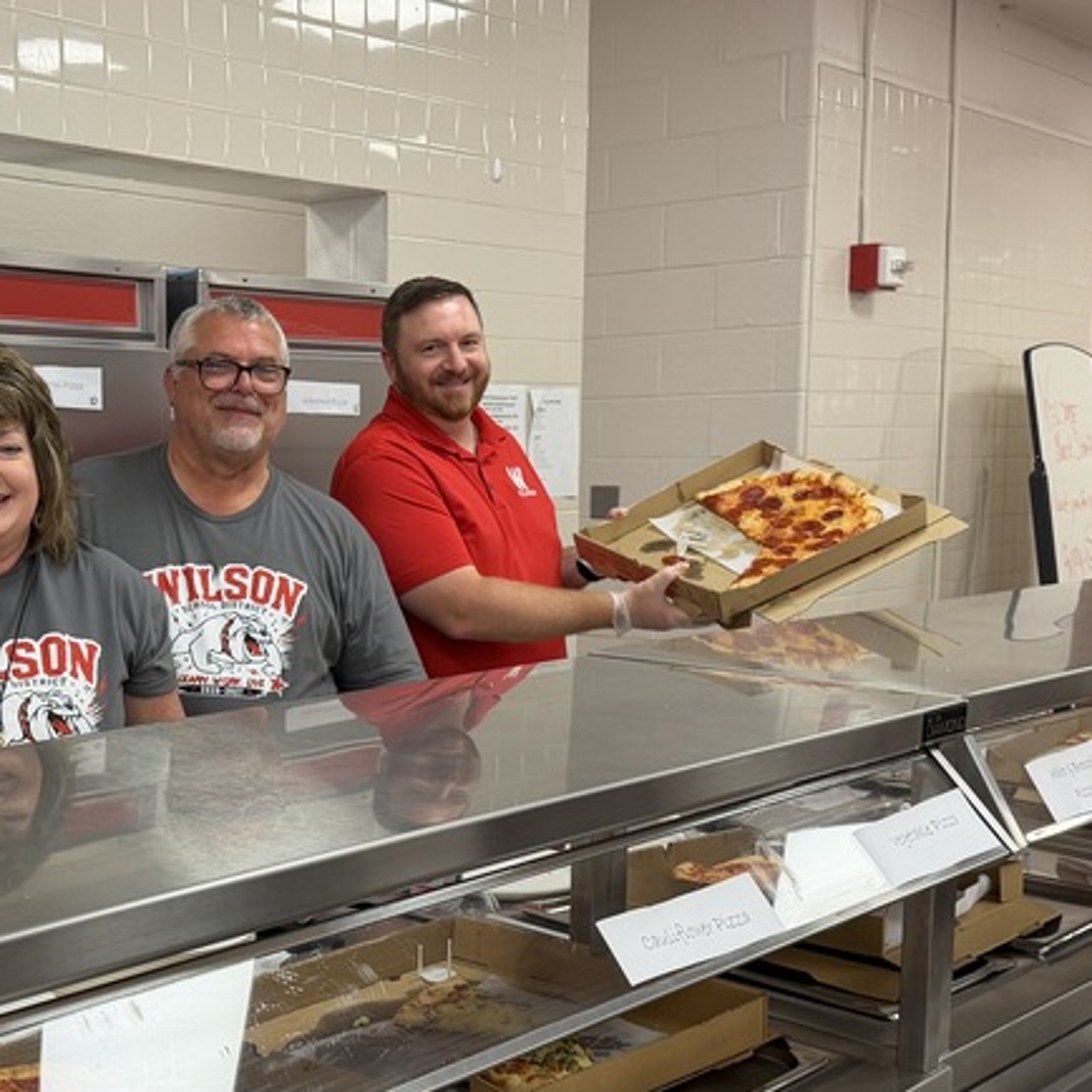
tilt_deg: -6.7
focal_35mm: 50
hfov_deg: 33.4
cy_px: 632
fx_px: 1785
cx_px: 279
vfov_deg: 34.0
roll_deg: +0.2
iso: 125
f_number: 1.78
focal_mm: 6.76
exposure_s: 1/60
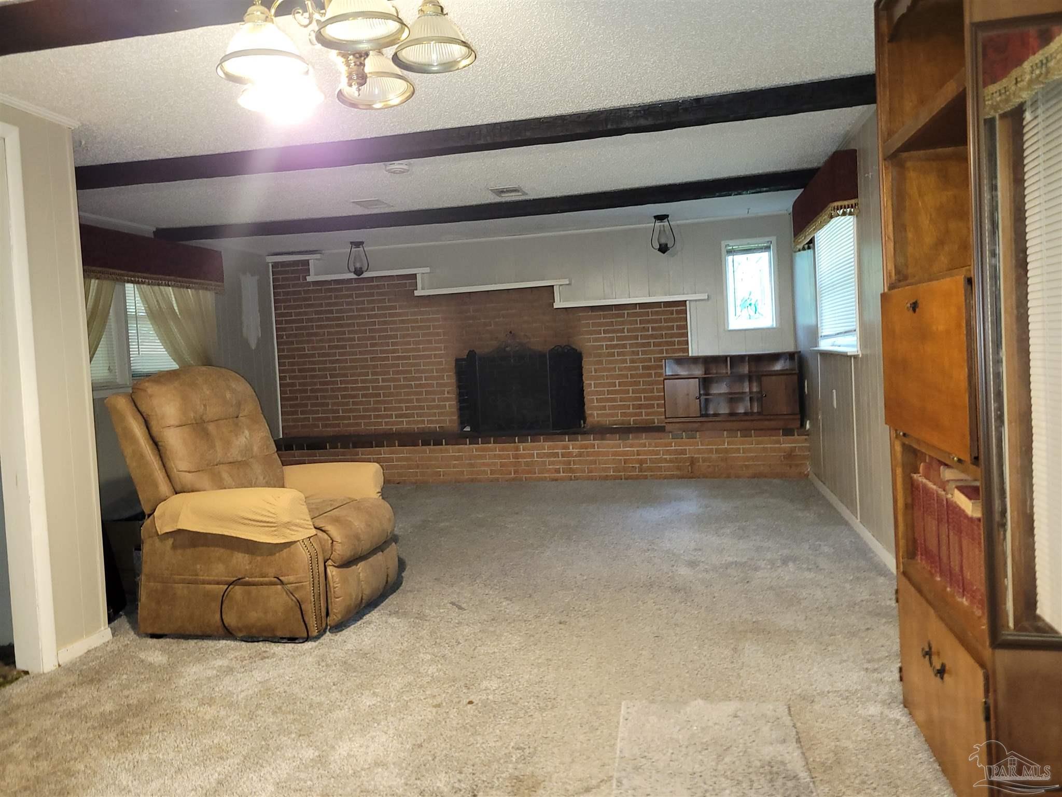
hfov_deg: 67.3
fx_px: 798
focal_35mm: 26
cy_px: 398
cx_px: 531
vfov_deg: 53.1
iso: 250
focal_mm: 5.4
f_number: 1.8
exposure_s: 1/9.99
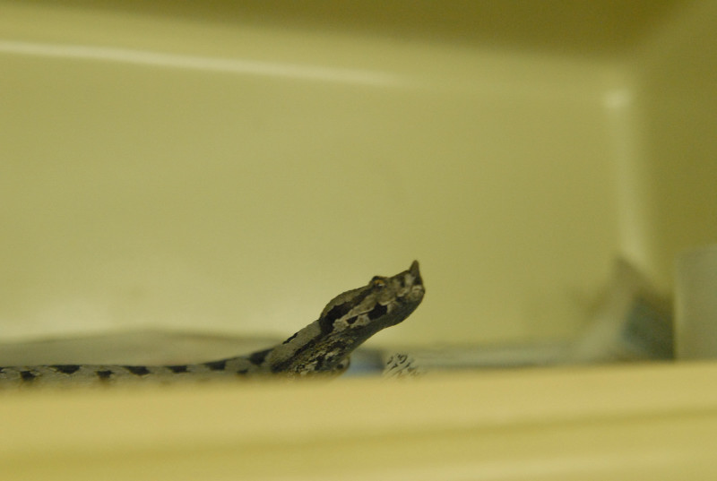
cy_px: 240
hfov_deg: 28.0
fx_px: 1437
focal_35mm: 72
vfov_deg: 19.0
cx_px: 358
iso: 1600
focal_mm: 48
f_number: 5
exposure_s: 1/90
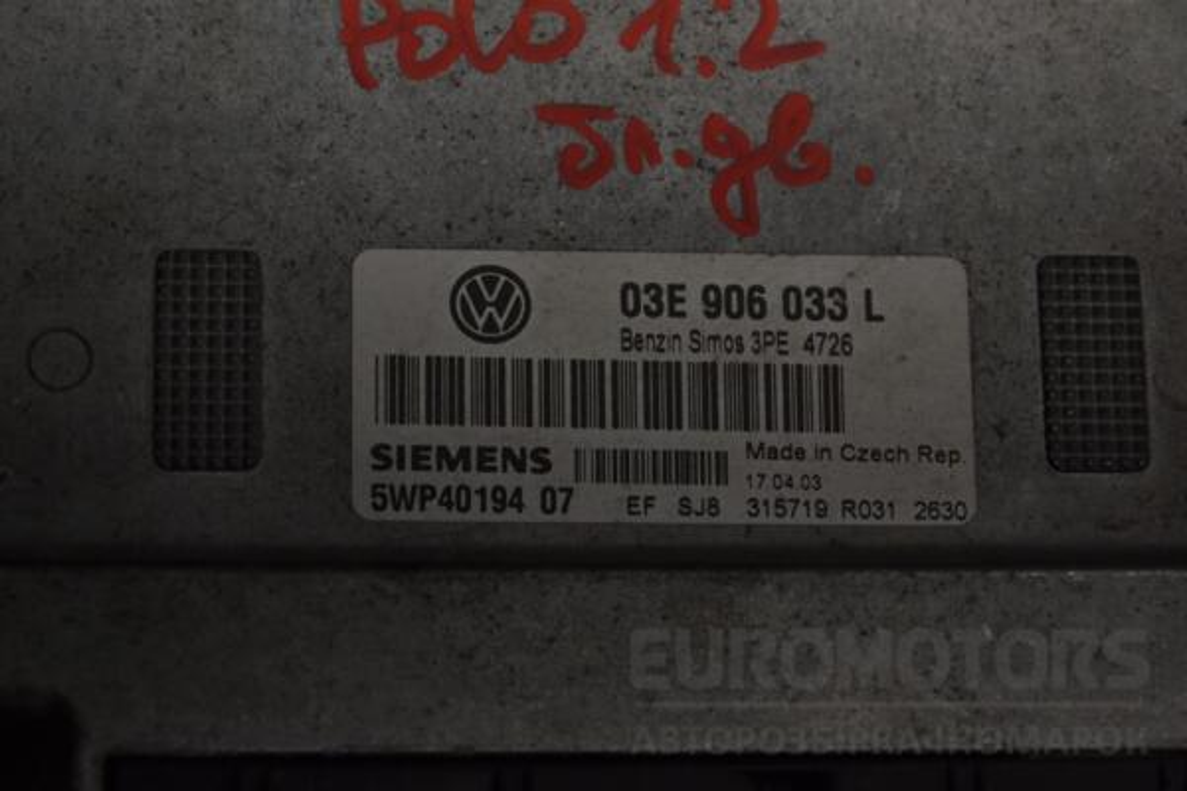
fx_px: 1978
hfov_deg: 33.4
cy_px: 396
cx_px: 594
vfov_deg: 22.6
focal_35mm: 60
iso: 800
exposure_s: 1/250
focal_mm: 40
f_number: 8
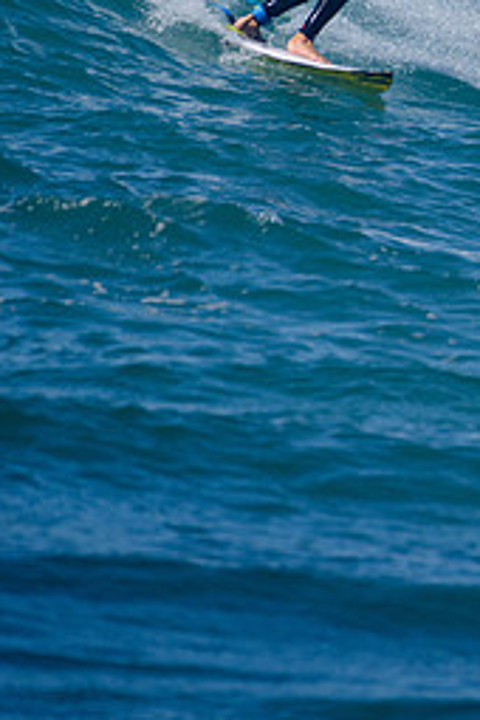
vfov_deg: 1.5
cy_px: 107
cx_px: 1001
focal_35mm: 1392
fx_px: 27838
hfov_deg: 1.0
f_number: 5.6
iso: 125
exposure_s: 1/2000
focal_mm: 500
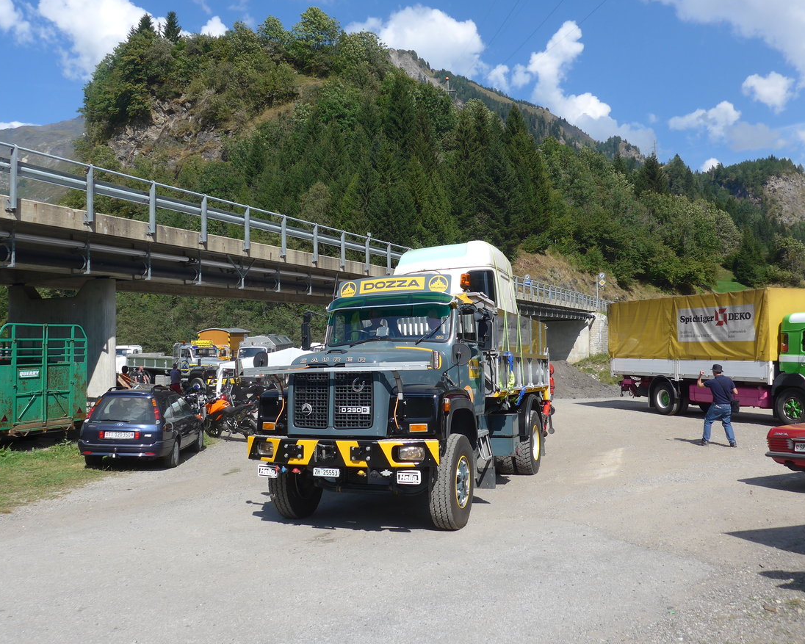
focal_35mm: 31
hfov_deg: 57.1
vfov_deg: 47.1
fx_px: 739
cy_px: 316
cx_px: 372
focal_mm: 6
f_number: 2.8
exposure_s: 1/1600
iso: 80
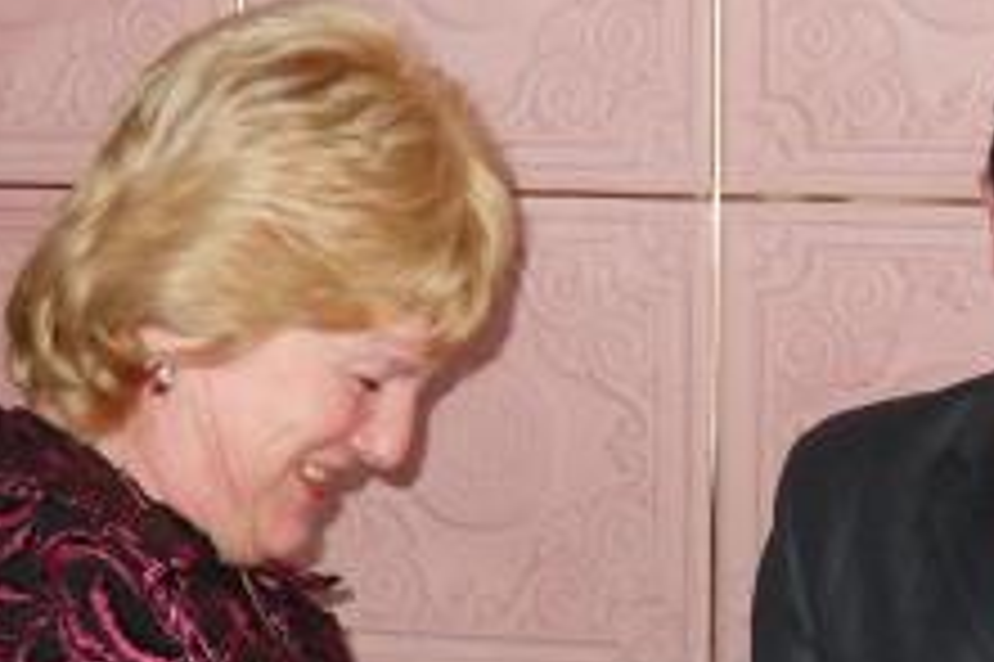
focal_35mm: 116
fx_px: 3200
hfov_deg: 17.3
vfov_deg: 11.6
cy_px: 707
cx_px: 954
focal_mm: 6.72
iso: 200
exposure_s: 1/30
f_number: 3.1
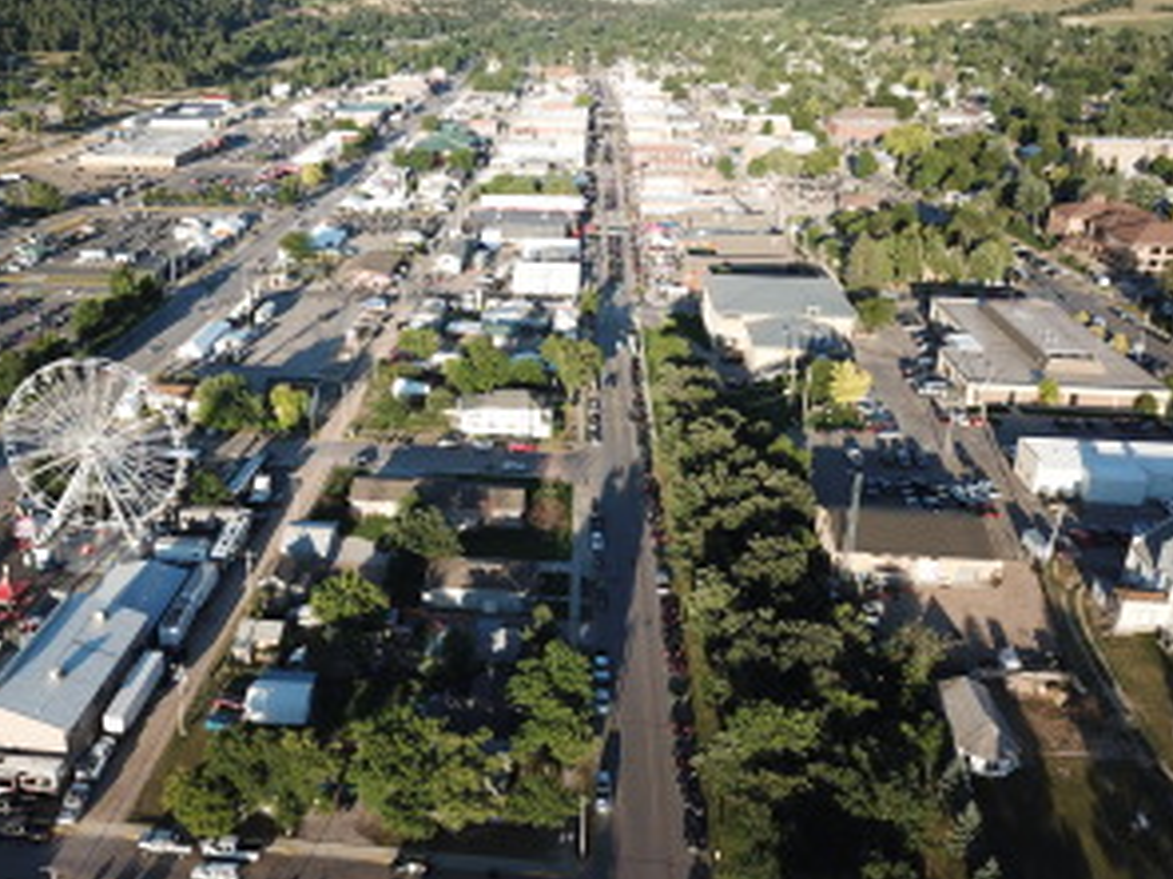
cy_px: 370
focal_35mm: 32
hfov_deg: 56.4
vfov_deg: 44.0
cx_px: 467
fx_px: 1084
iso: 128
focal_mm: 4.73
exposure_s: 1/50
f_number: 2.2
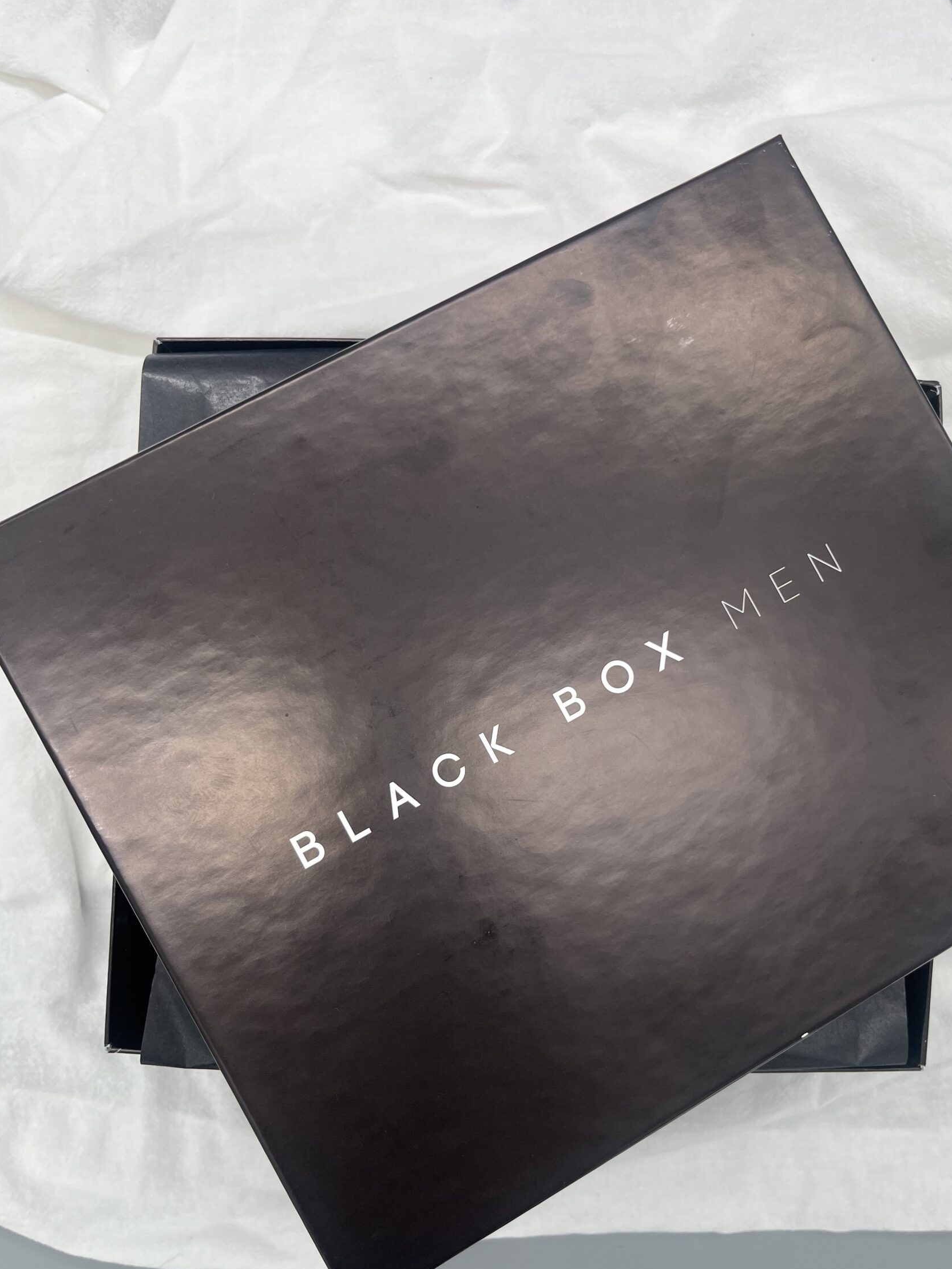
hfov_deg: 46.7
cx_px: 538
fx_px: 1100
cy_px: 659
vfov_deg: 59.9
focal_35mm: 30
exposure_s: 1/288
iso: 40
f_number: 1.6
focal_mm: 5.1
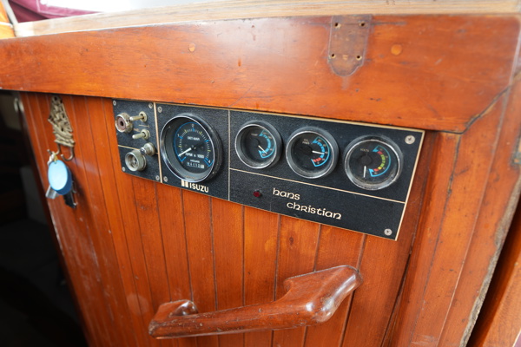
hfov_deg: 90.0
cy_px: 174
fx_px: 260
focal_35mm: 18
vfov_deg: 67.4
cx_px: 260
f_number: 2.8
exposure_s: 1/60
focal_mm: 12
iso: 100
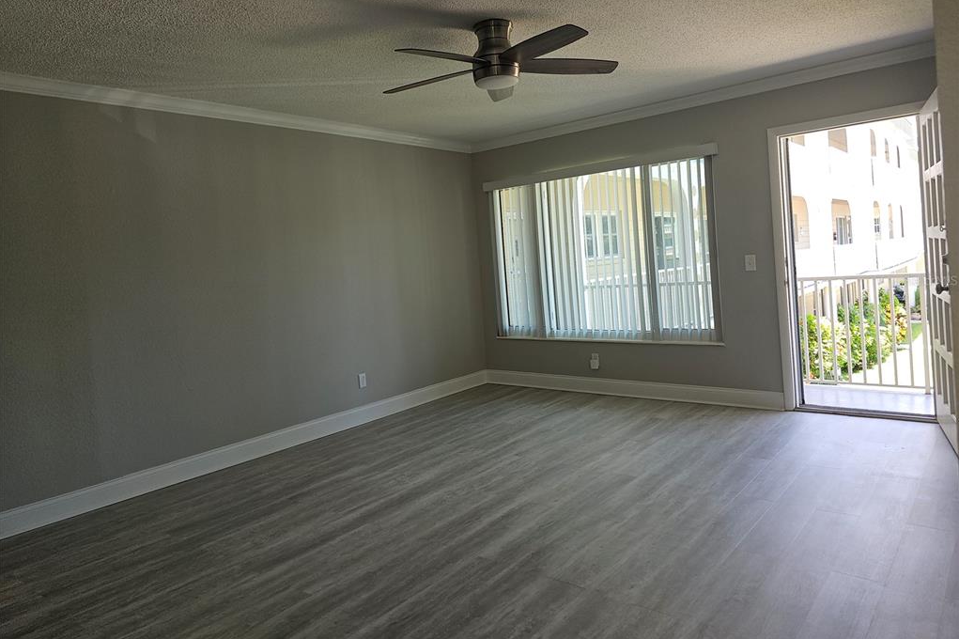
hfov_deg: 73.8
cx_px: 479
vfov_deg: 53.0
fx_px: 639
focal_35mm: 24
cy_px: 280
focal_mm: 6.3
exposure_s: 1/60
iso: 25
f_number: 1.7
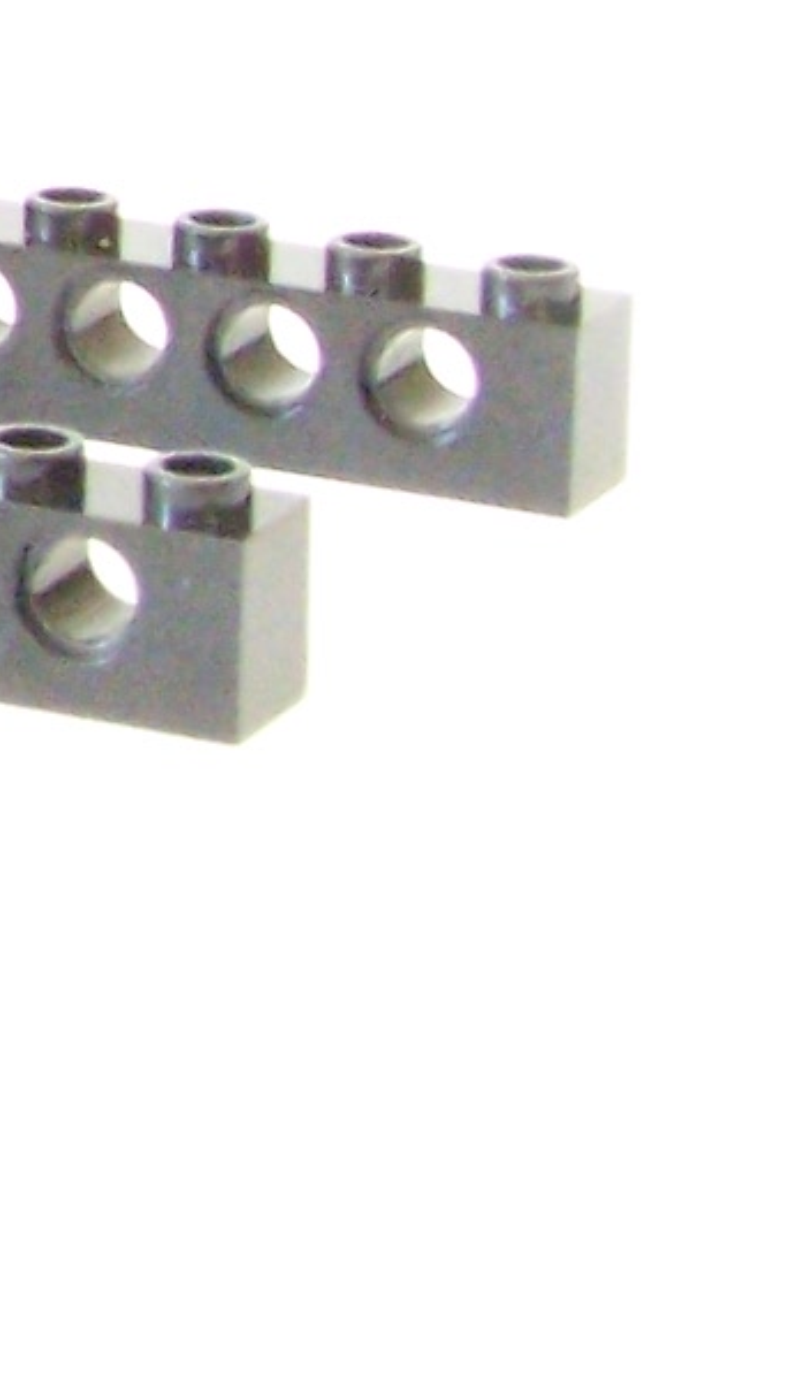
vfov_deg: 9.5
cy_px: -543
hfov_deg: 5.1
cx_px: -1773
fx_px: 8223
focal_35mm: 222
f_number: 6.3
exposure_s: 1/8
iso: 400
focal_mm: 8
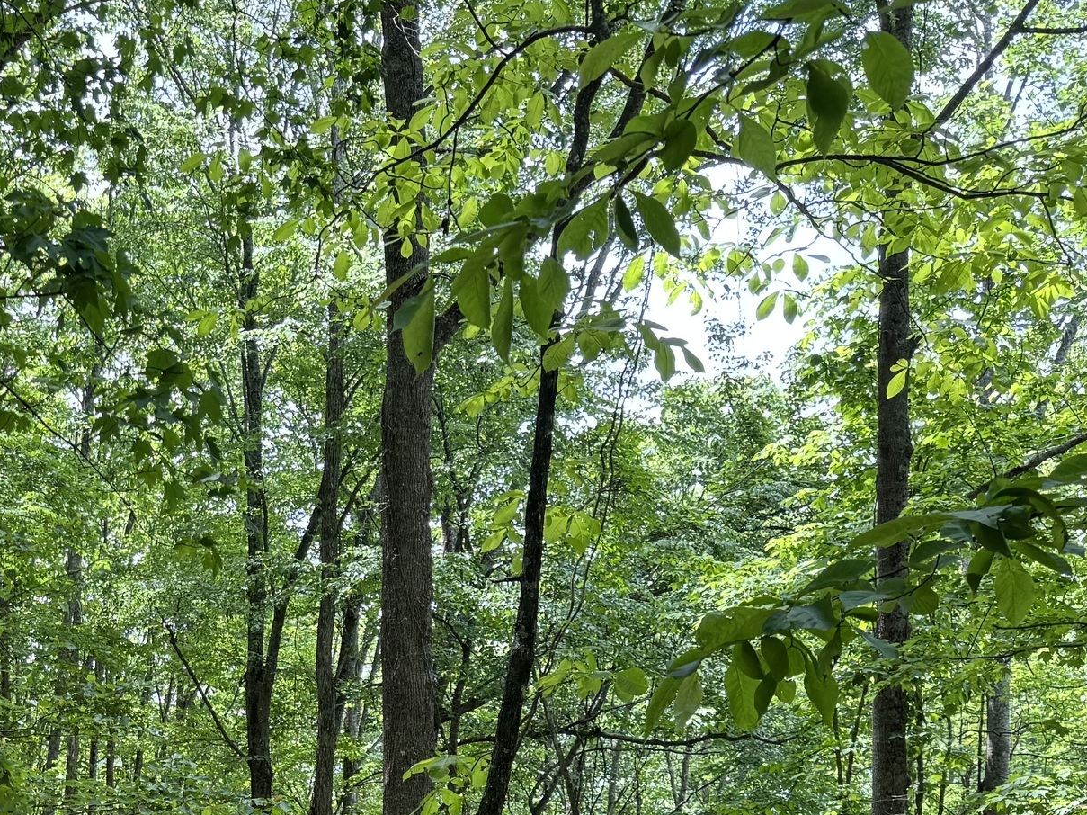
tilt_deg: -2.6
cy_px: 978
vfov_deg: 22.2
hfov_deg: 29.3
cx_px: -32
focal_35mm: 61
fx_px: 1915
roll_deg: +2.6
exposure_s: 1/121
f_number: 1.78
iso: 64
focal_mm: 6.76
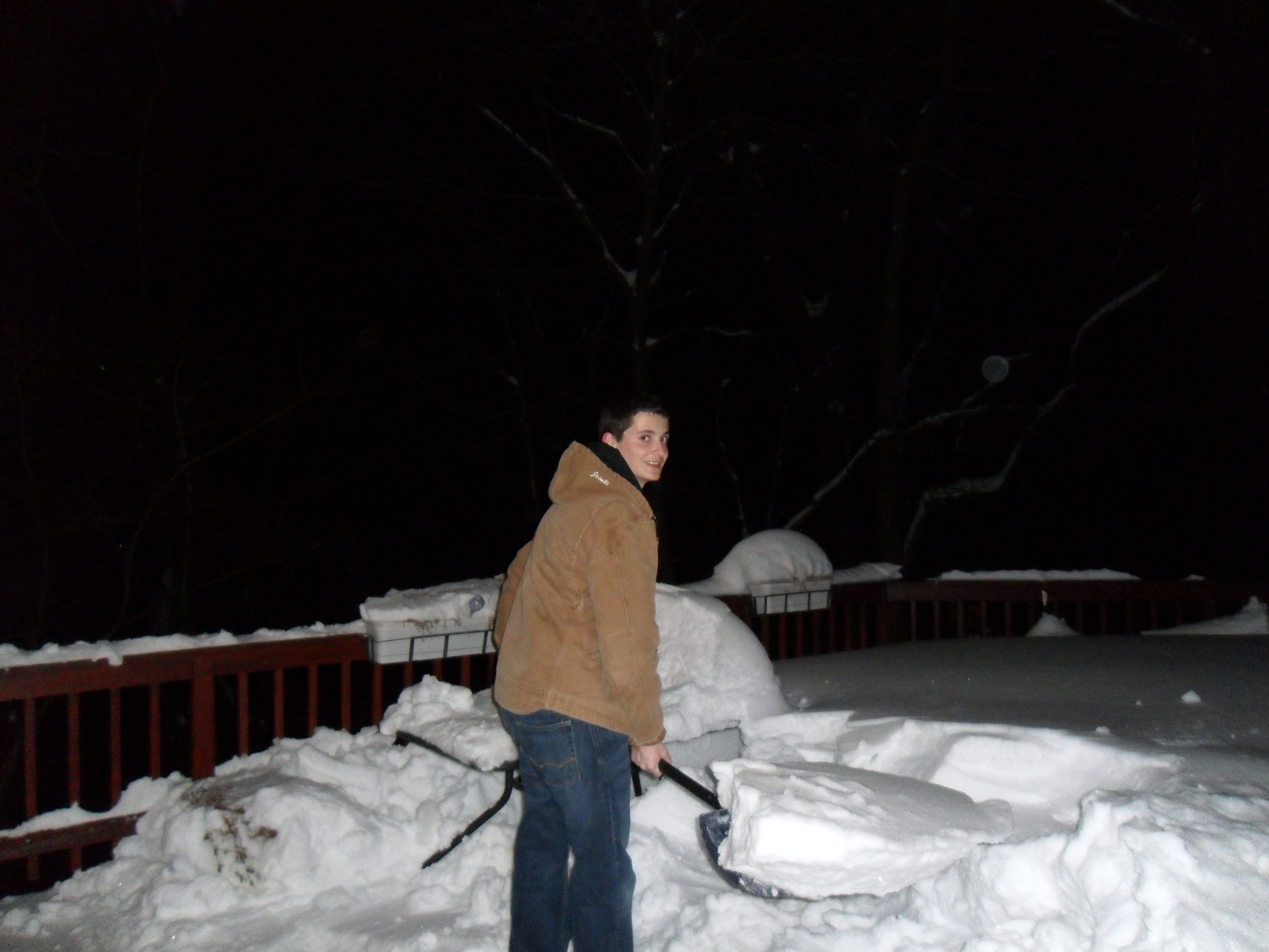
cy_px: 476
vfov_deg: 51.4
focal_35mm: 27
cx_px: 634
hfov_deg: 65.3
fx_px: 990
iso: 480
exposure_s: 1/45
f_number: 3.5
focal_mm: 4.9
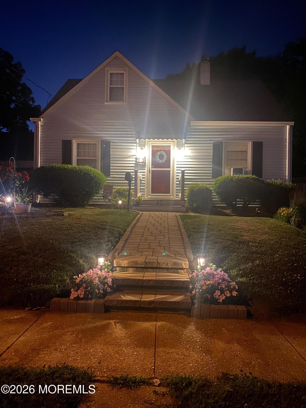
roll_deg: -0.8
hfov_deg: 53.1
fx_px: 306
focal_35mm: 26
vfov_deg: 67.3
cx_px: 153
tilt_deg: -0.5
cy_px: 204
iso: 640
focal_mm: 4.25
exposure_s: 1/8
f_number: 1.8
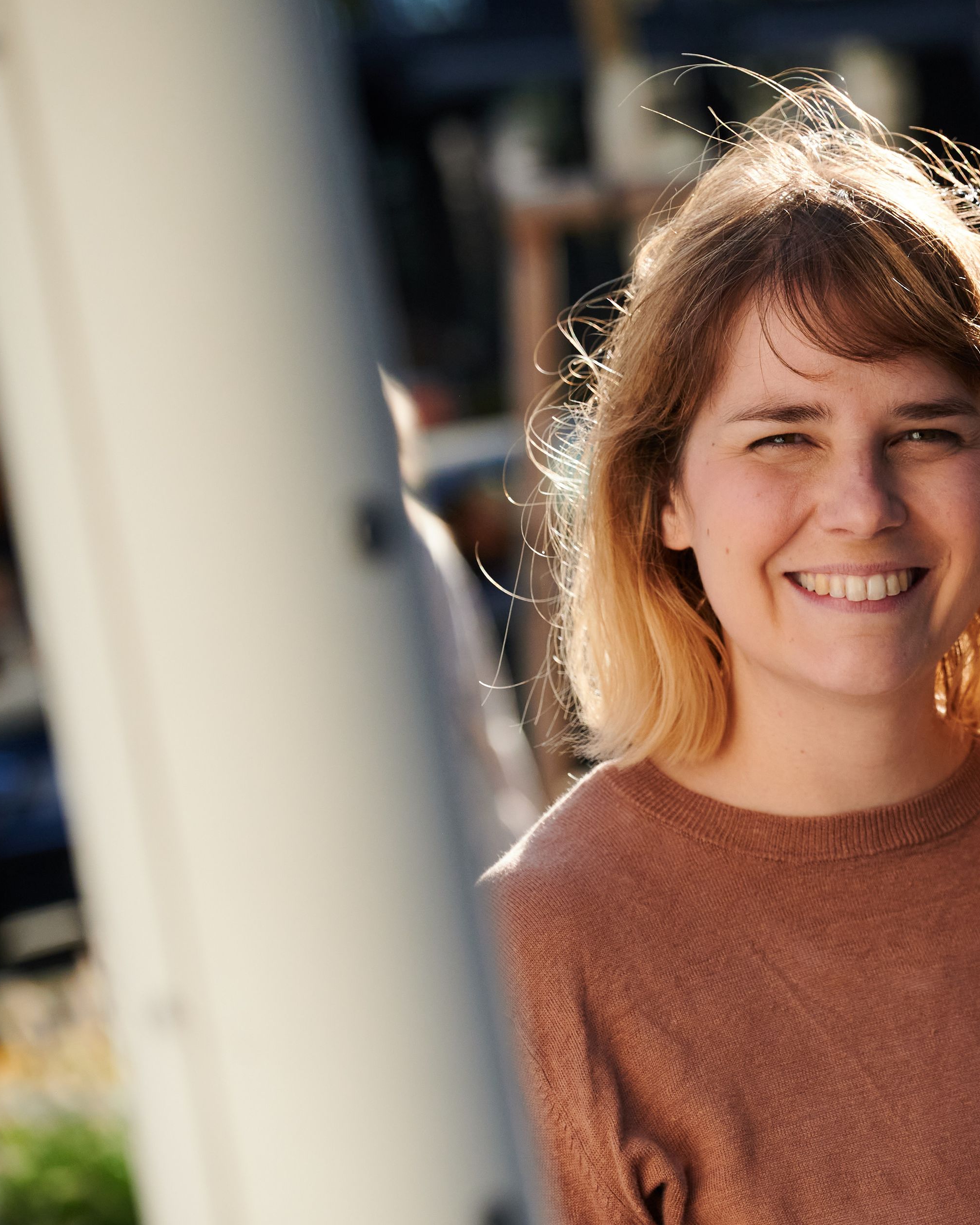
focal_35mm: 145
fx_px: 5257
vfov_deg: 13.3
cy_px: 578
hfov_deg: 10.6
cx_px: 894
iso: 640
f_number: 4.5
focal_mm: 97
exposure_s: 1/5000
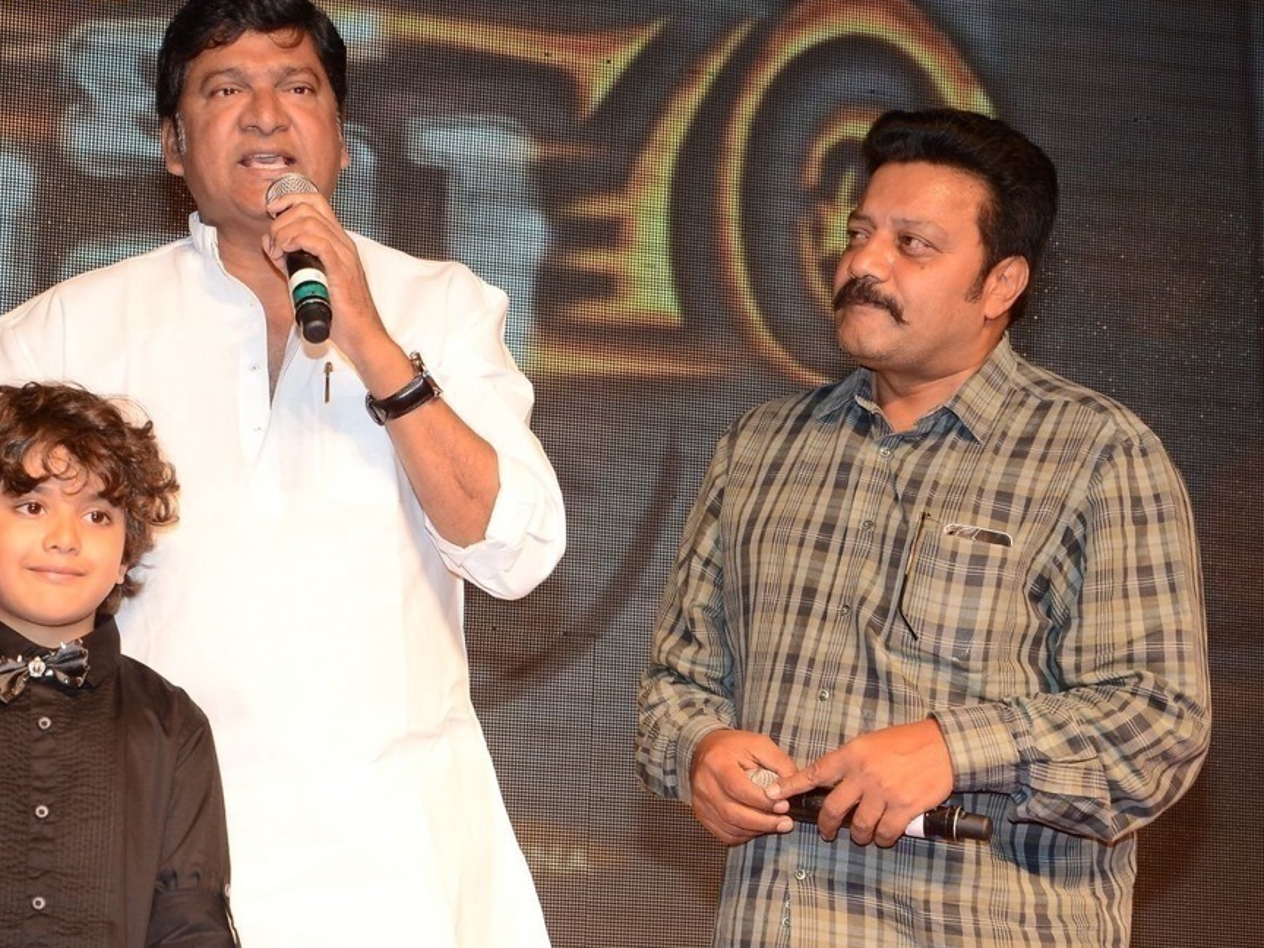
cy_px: 501
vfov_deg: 14.8
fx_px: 3651
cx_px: 515
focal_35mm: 100
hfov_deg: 19.6
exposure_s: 1/125
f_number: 5.6
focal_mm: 50
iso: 500
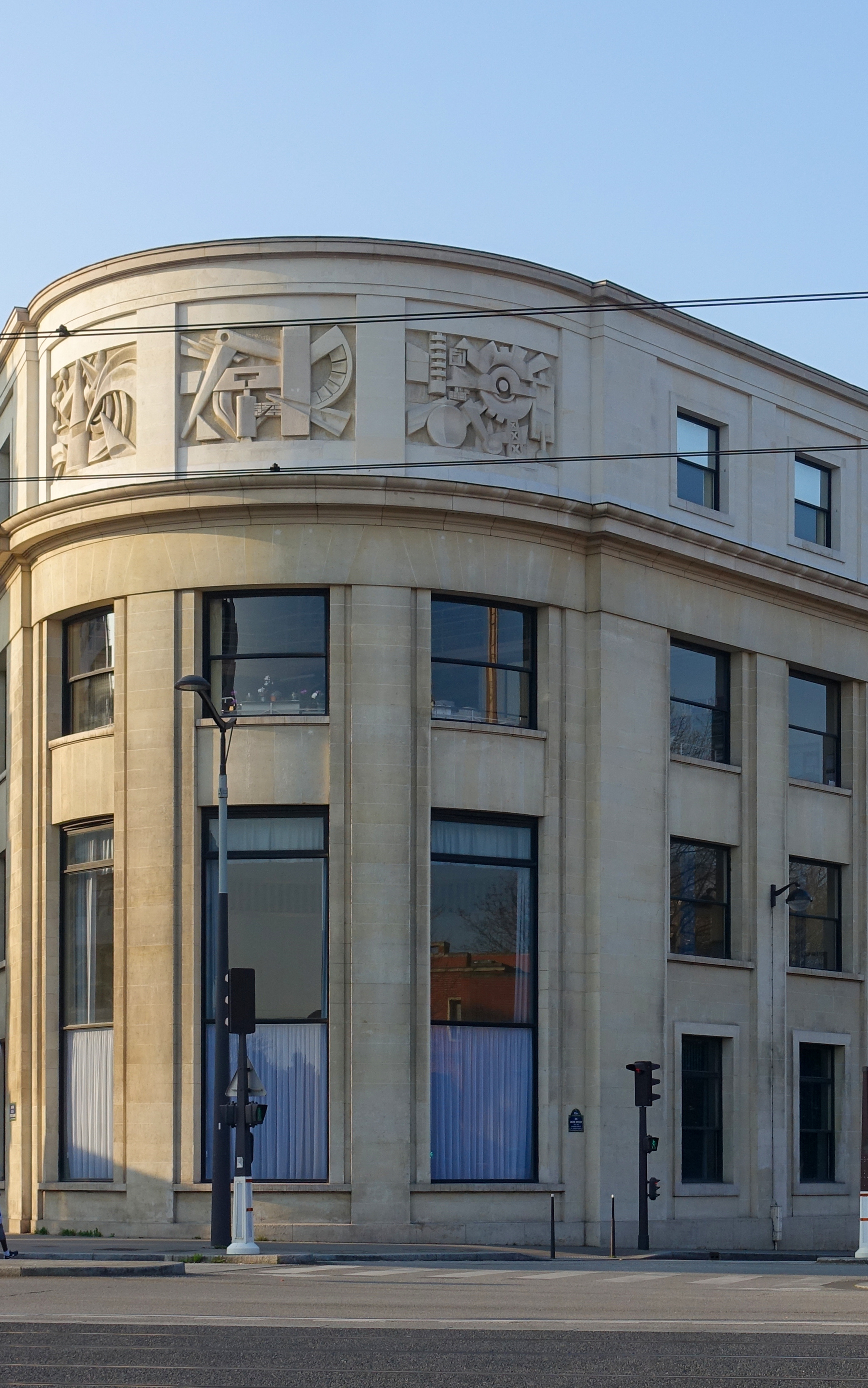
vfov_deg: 27.5
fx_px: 2839
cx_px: 618
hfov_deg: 17.3
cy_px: 658
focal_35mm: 75
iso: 125
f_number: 5.6
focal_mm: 16.39
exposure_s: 1/320
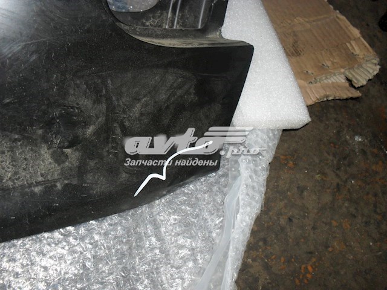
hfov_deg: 52.6
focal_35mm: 35
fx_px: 391
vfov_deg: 40.7
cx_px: 194
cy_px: 145
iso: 200
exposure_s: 1/45
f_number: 3.2
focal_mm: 6.3
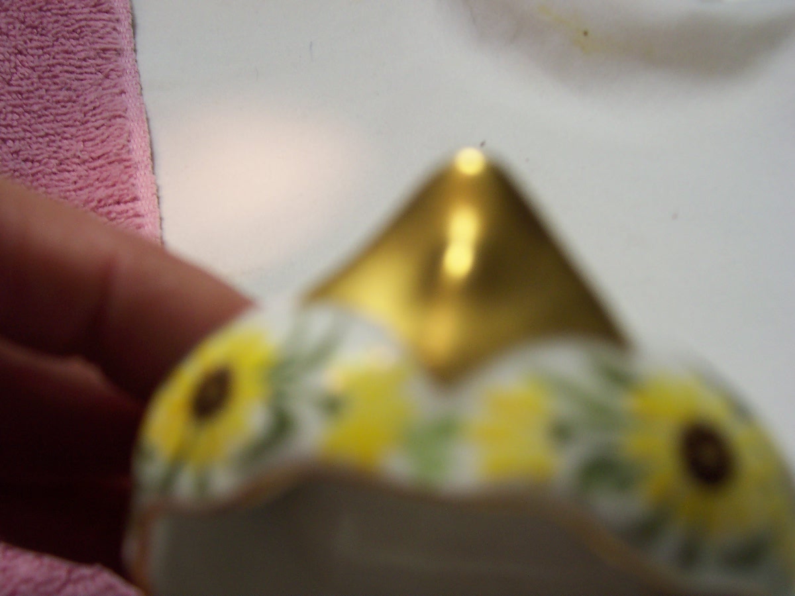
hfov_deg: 50.1
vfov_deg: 38.7
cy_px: 298
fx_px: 850
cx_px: 398
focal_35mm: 37
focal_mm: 5.6
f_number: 2.8
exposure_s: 1/60
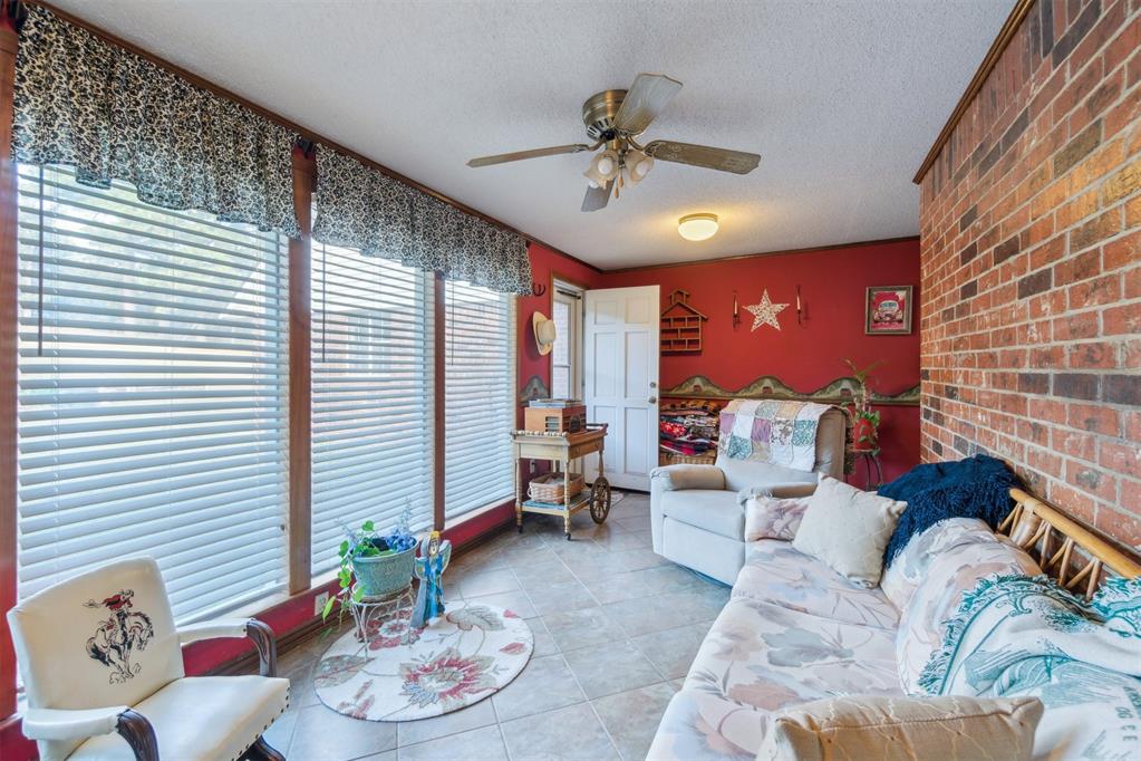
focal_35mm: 15
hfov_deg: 100.4
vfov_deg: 77.3
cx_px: 570
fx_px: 475
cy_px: 380
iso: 200
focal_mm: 10
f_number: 6.3
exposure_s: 1/10
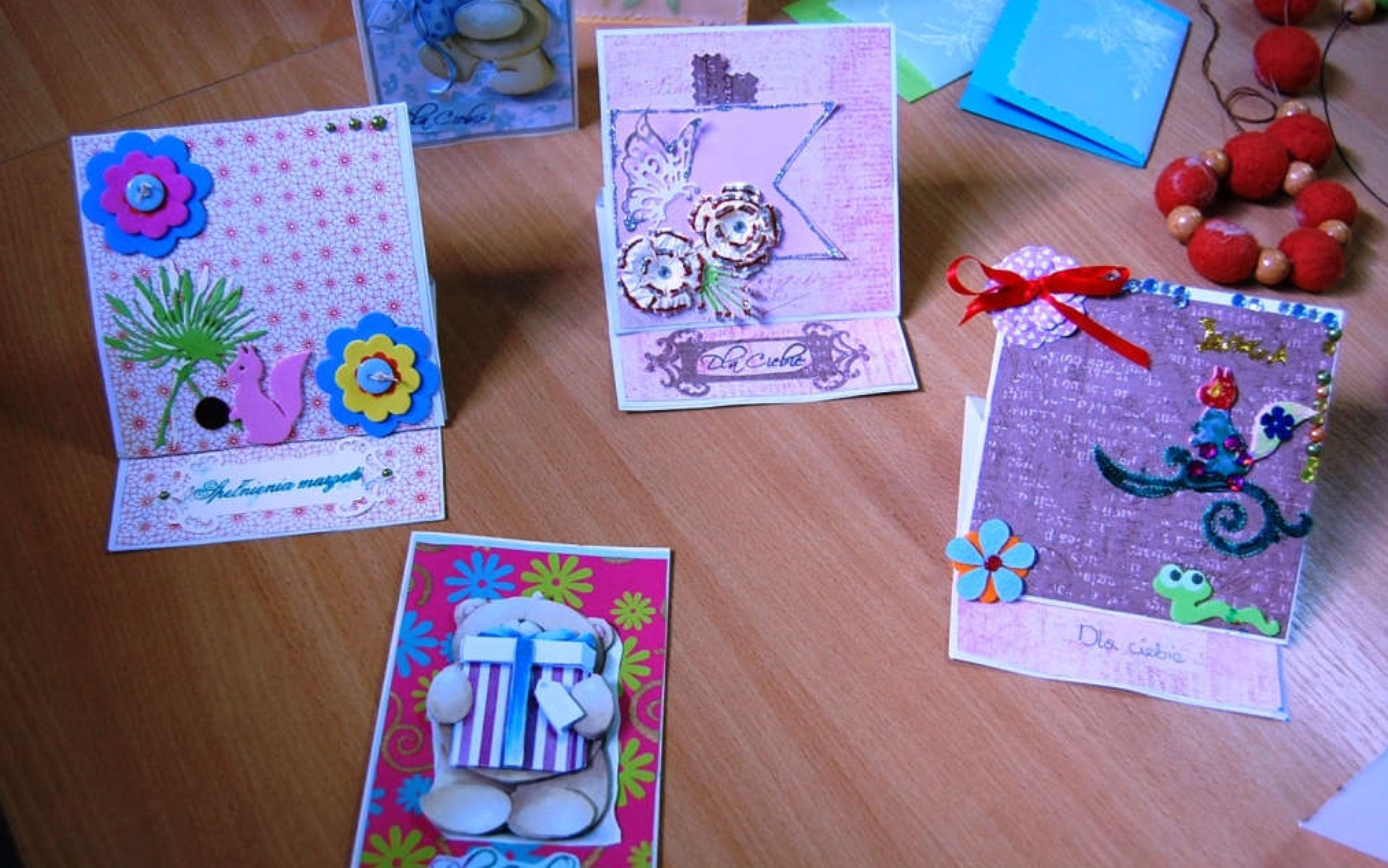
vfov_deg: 37.3
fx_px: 1286
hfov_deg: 56.7
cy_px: 426
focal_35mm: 34
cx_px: 689
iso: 500
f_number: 3.8
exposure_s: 1/60
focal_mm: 22
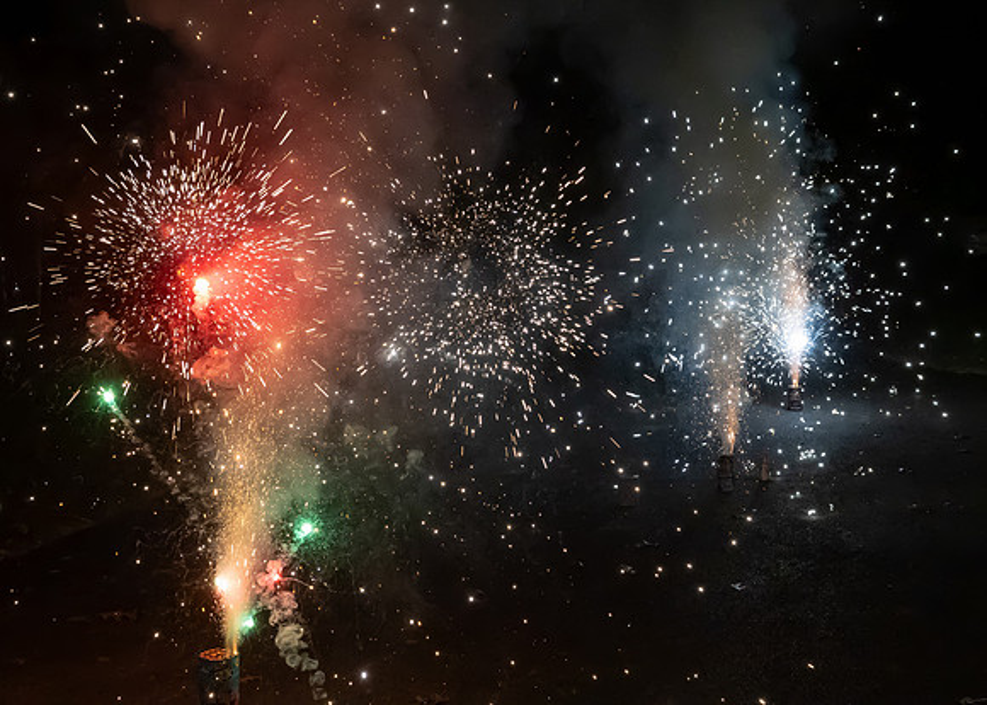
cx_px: 548
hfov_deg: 43.3
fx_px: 1241
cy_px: 291
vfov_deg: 31.6
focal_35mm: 44
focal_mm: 24
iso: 4000
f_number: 7.1
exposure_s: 1/400
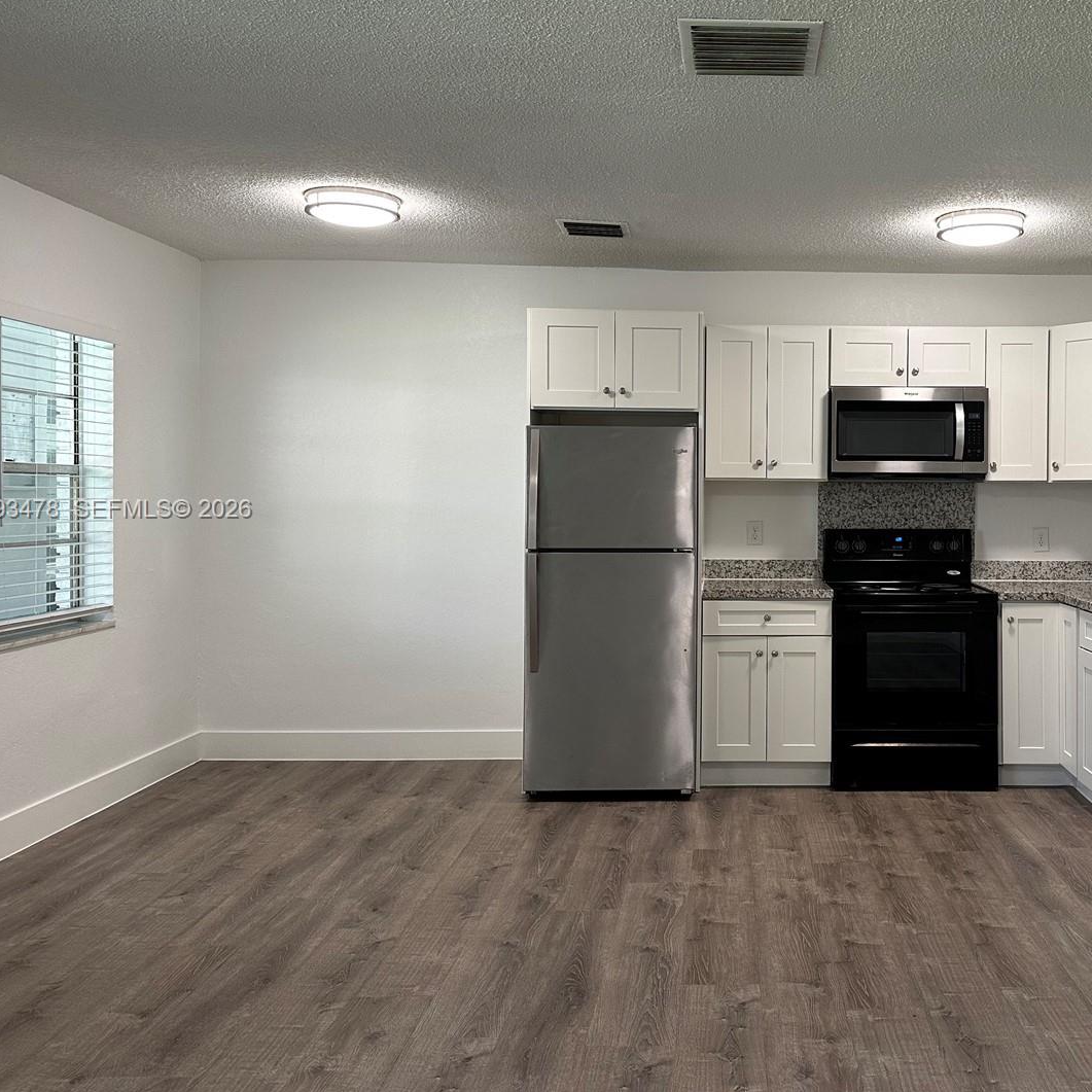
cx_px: 754
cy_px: 510
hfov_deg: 49.9
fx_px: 1142
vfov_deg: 51.1
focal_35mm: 32
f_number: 1.78
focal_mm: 6.86
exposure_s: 1/120
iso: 200
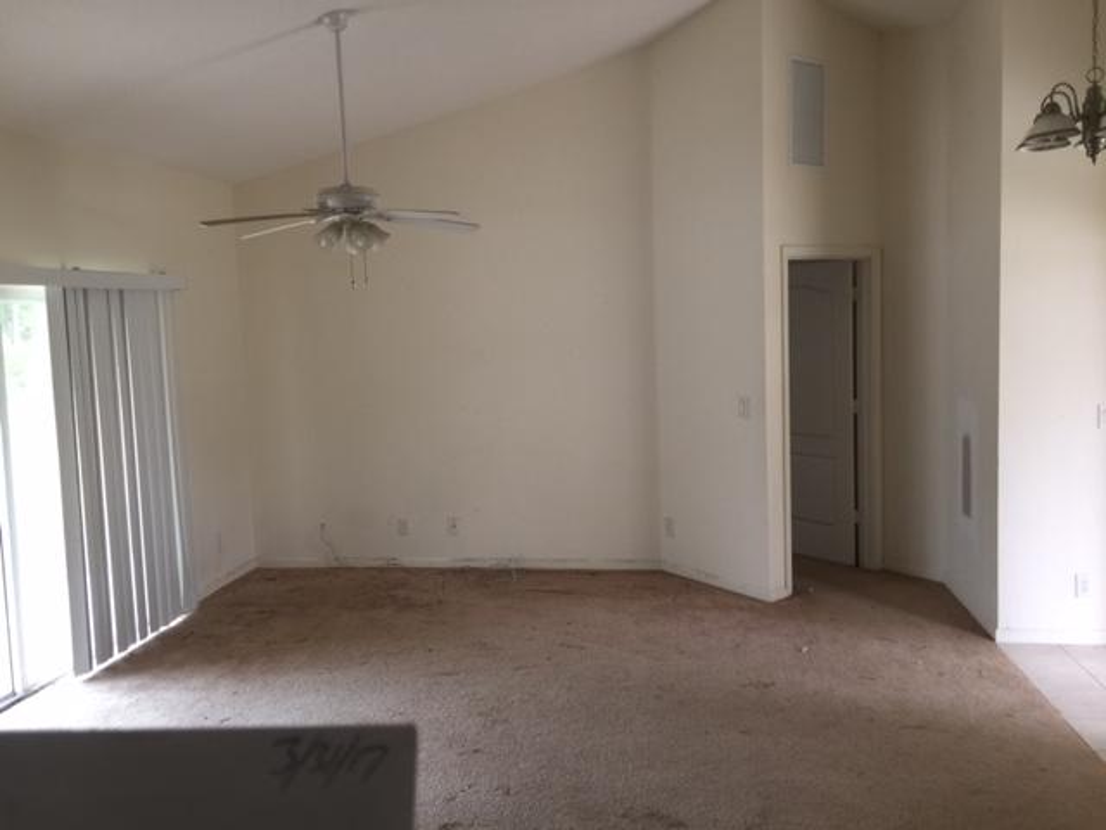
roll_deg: +2.1
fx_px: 927
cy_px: 415
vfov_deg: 48.2
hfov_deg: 61.7
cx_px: 553
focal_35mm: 29
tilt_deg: -6.7
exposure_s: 1/15
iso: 40
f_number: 2.2
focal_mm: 4.15
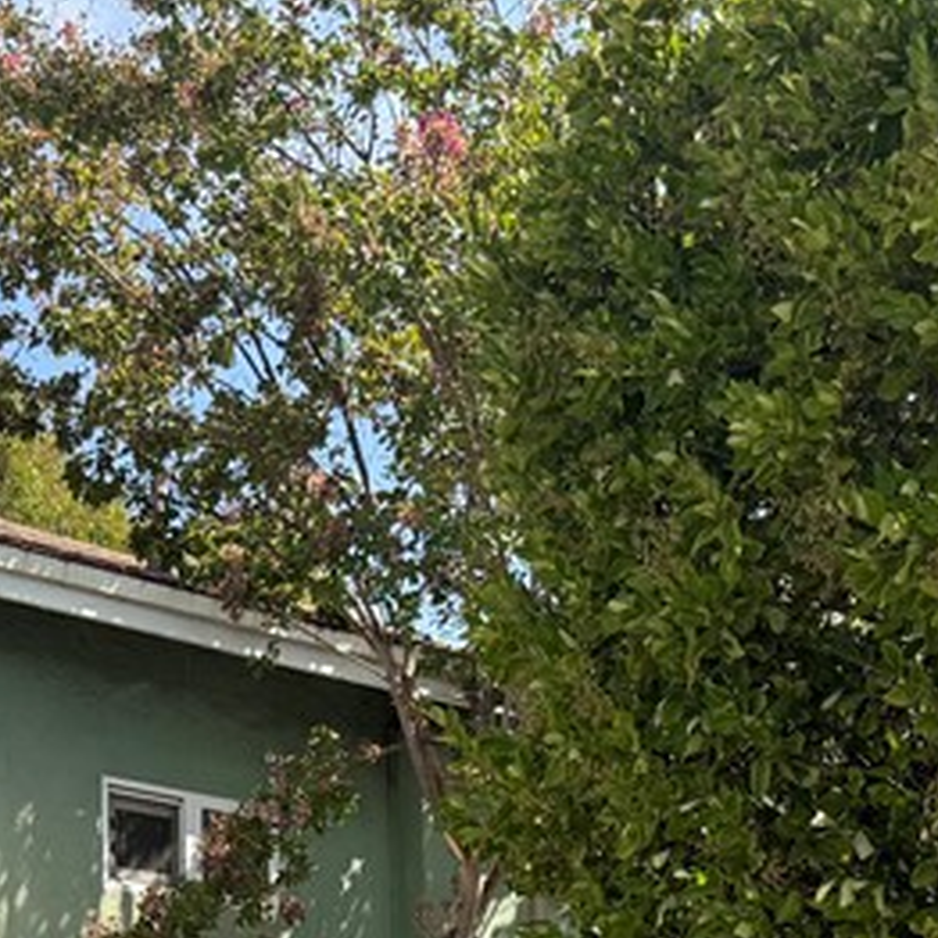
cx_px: 440
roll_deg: +0.3
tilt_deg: +1.4
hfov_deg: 20.9
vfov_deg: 18.8
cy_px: 1343
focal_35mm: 83
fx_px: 2545
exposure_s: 1/3425
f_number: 1.78
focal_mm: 6.76
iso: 125
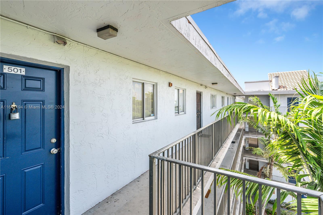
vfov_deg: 73.7
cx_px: 162
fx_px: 144
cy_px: 108
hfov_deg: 96.7
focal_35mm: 16
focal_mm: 16
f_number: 8
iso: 200
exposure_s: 1/250
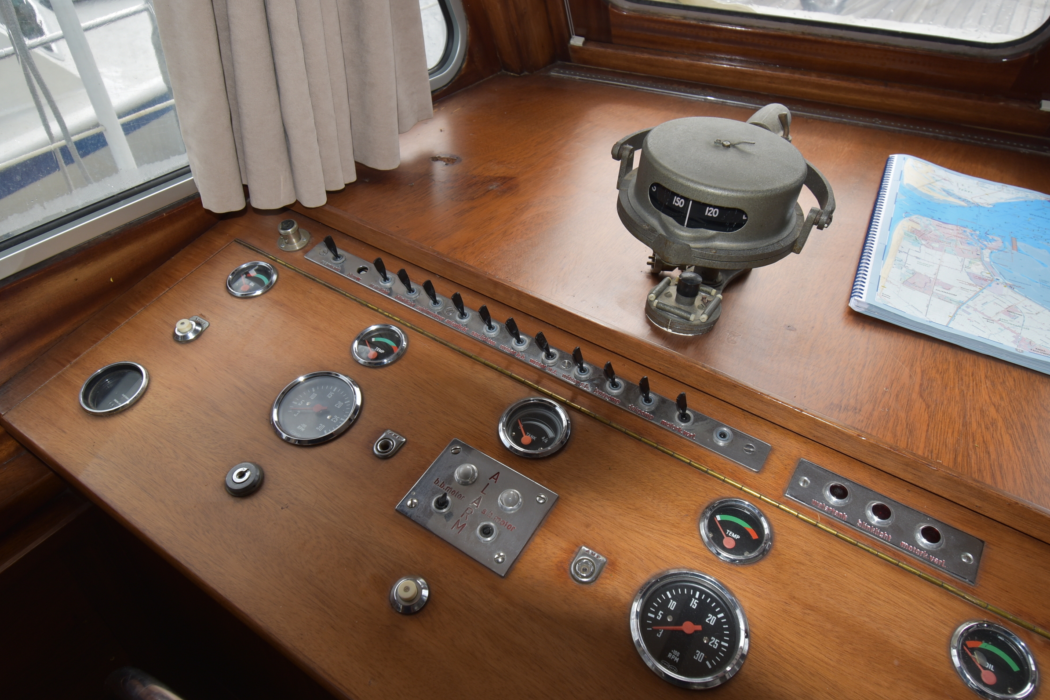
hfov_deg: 78.6
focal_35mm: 22
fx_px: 642
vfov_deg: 57.2
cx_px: 524
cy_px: 352
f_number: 6.3
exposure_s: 1/160
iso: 100
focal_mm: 14
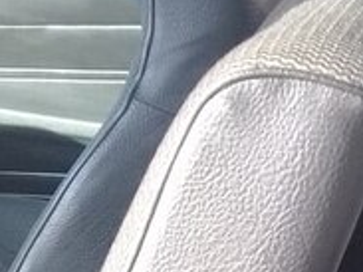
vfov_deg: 12.5
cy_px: 420
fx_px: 1174
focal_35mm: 112
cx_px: 494
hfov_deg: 16.5
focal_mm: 3.3
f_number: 2.2
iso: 64
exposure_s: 1/100
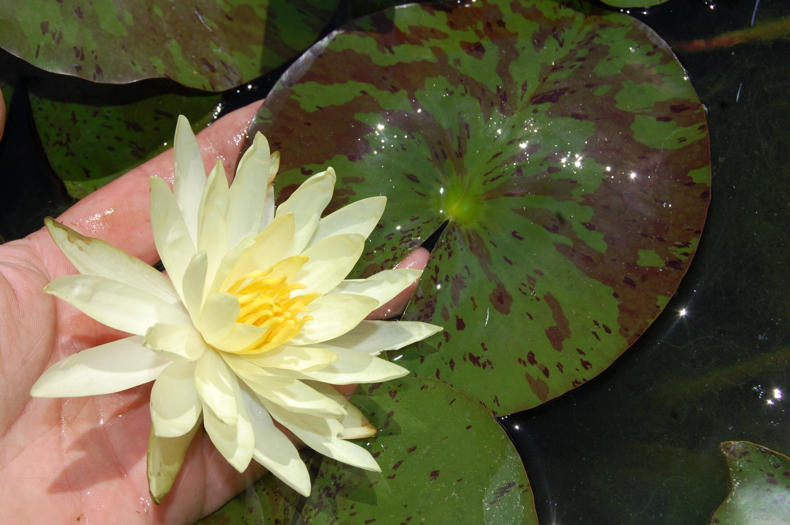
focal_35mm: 57
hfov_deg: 35.1
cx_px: 395
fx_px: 1250
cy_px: 262
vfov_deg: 23.7
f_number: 13
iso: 200
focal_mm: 38
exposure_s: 1/500
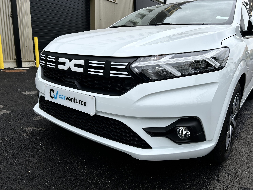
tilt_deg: -12.1
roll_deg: -0.9
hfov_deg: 67.3
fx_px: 190
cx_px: 126
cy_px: 95
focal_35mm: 26
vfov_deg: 53.1
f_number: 1.5
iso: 50
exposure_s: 1/3356
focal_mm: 5.7
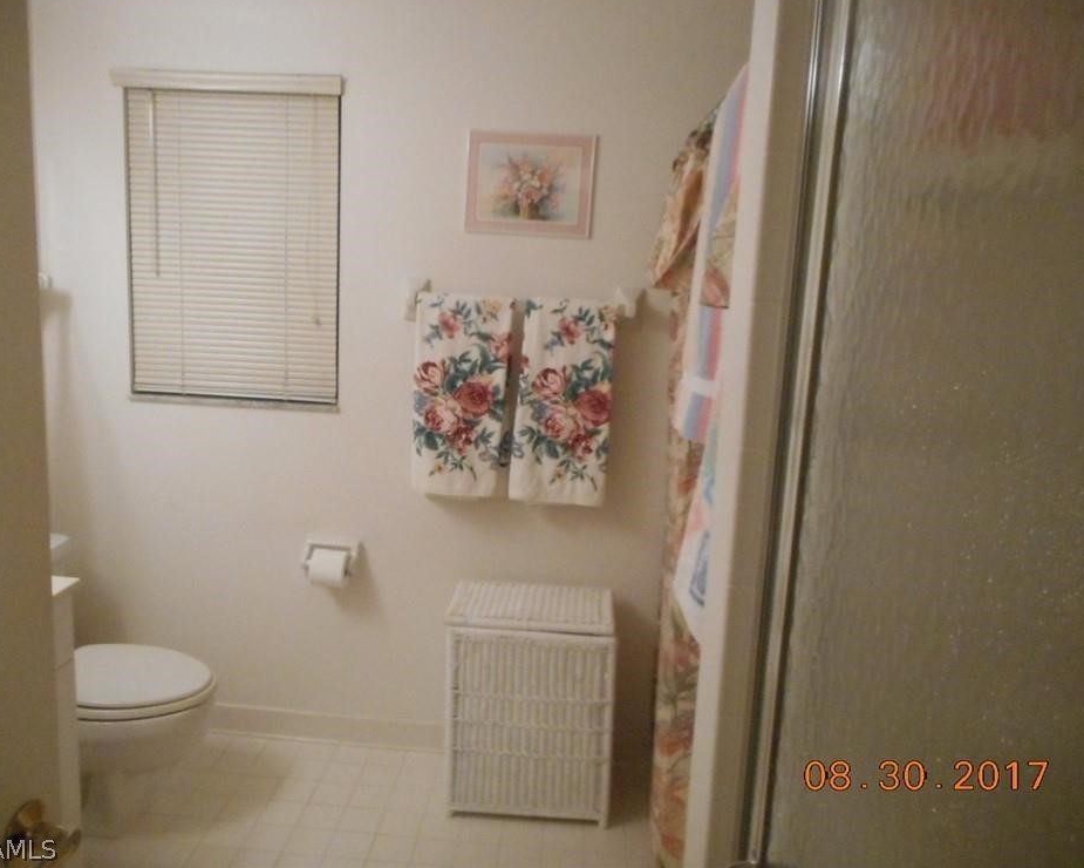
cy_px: 419
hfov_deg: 64.0
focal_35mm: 27
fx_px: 866
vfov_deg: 53.2
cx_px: 510
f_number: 3.7
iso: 800
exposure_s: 1/40
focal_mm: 4.5
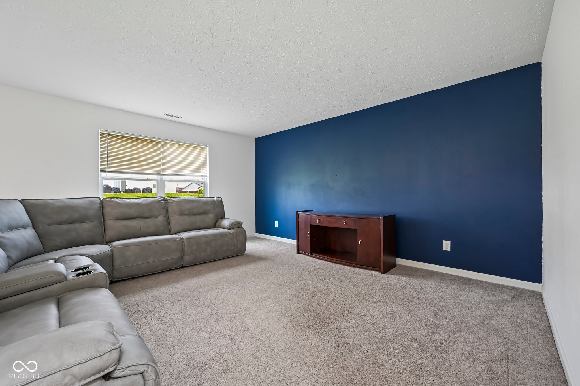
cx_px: 290
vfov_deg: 81.2
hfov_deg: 104.3
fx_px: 226
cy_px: 193
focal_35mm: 14
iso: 400
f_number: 8
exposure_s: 1/10
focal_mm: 14
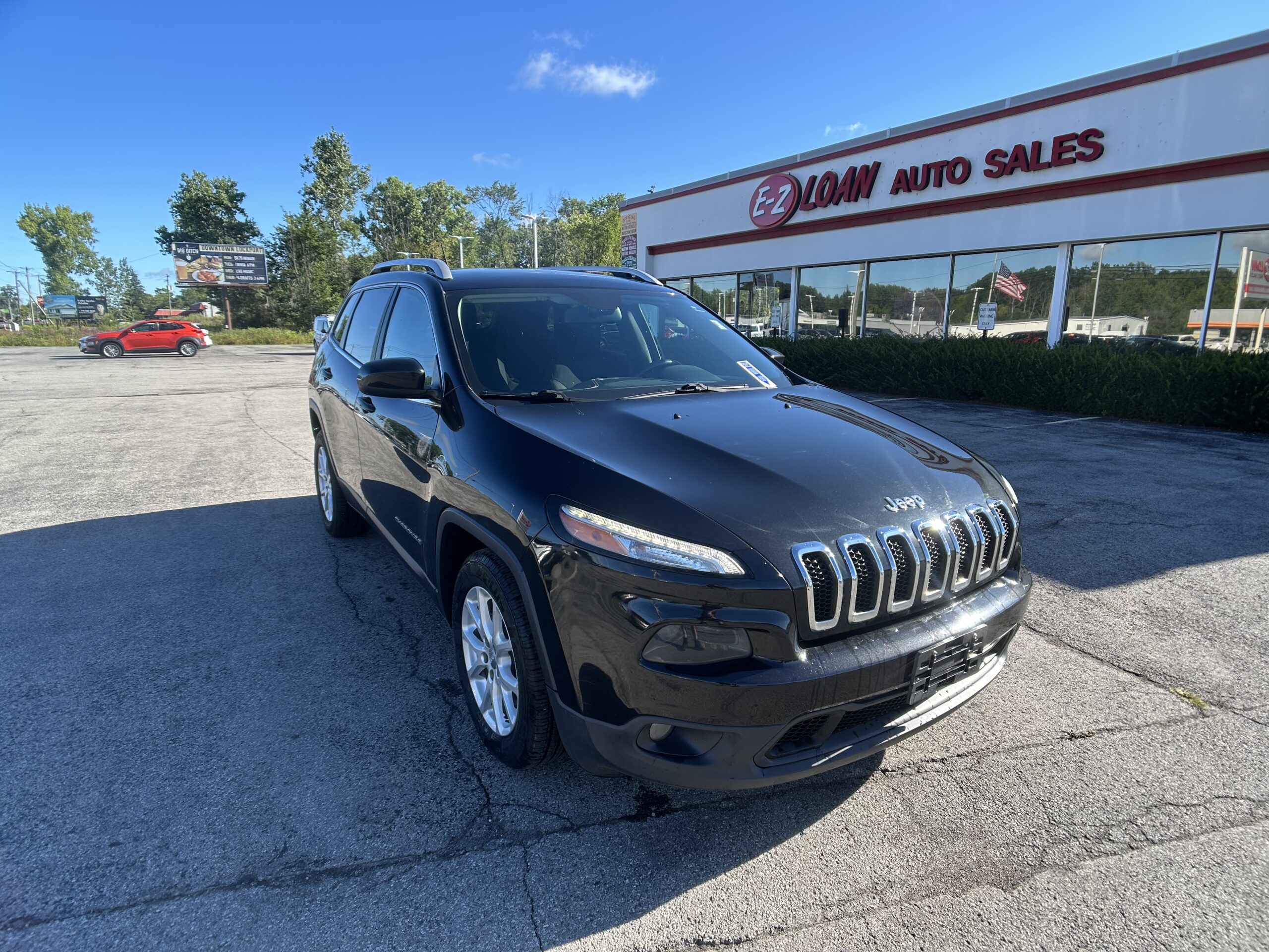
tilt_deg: -11.7
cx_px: 634
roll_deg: -0.4
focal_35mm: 26
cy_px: 476
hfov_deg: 67.3
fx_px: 953
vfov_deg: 53.1
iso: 50
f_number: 1.5
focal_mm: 5.7
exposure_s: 1/1344
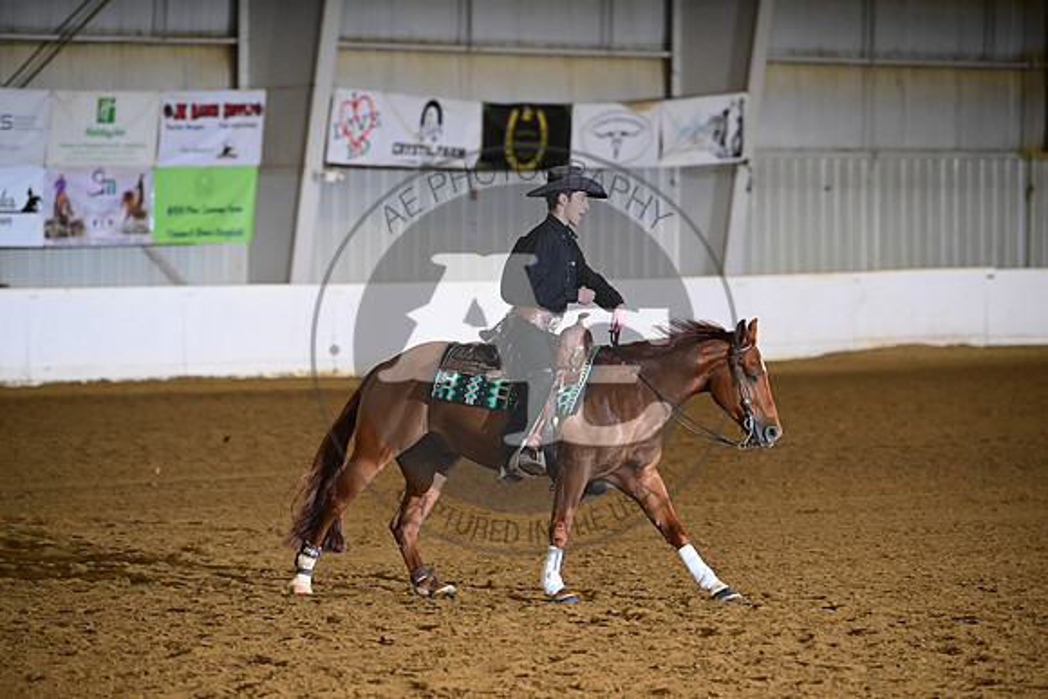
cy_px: 350
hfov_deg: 10.3
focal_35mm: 200
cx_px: 524
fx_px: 5823
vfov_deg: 6.9
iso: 2500
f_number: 4
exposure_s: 1/200
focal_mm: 200
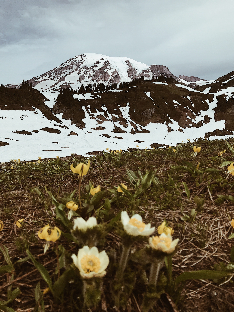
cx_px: 117
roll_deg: -1.7
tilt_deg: +1.4
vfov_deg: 63.4
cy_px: 156
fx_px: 252
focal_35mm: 28
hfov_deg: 49.7
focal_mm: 3.99
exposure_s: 1/8772
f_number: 1.8
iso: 20
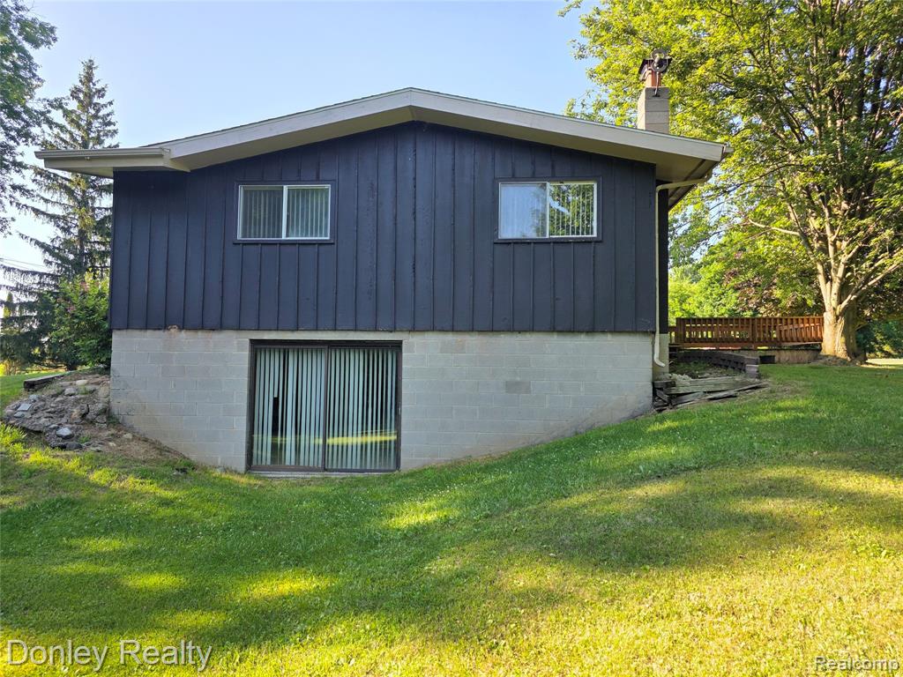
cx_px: 452
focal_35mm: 23
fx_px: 600
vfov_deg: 58.9
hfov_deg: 73.9
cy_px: 338
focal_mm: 6.3
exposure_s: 1/359
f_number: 1.7
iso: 32
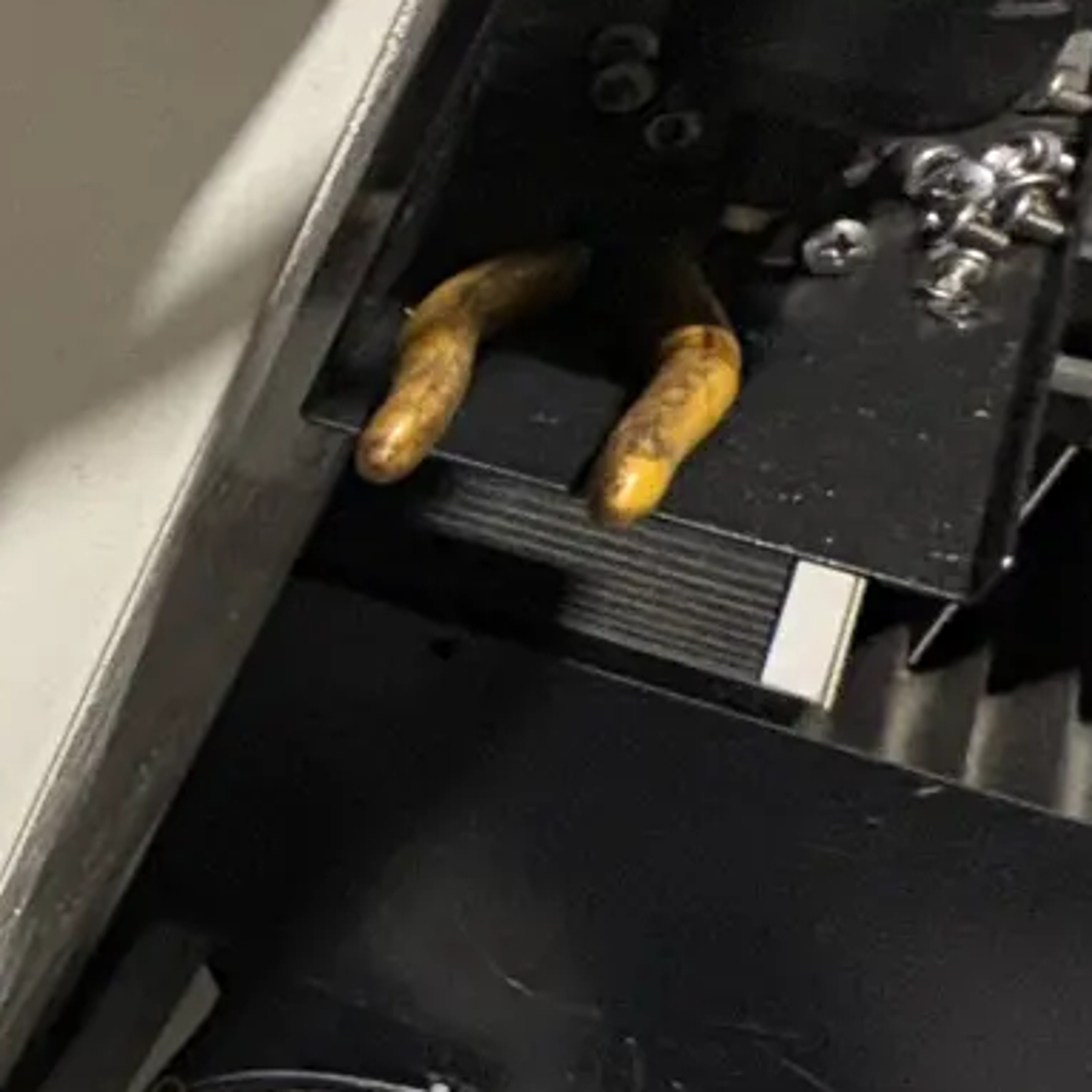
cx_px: -1403
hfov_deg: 16.1
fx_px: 2213
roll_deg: +1.6
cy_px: 690
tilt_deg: -36.8
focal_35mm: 62
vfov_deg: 27.6
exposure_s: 1/60
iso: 400
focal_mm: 2.22
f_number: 2.2
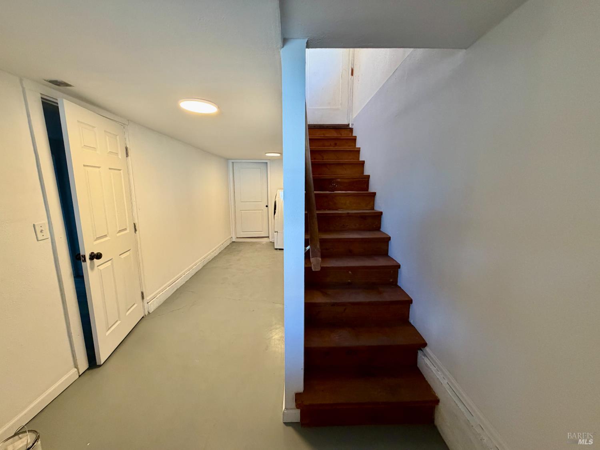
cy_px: 225
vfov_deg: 85.7
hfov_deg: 102.1
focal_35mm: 14
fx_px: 243
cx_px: 300
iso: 320
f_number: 2.2
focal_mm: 2.22
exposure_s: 1/120
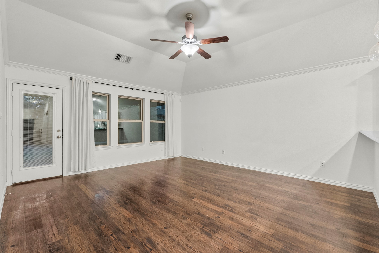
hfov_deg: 96.7
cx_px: 190
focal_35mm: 16
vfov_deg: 73.8
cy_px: 126
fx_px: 169
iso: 2000
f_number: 8
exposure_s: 1/2
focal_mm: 16
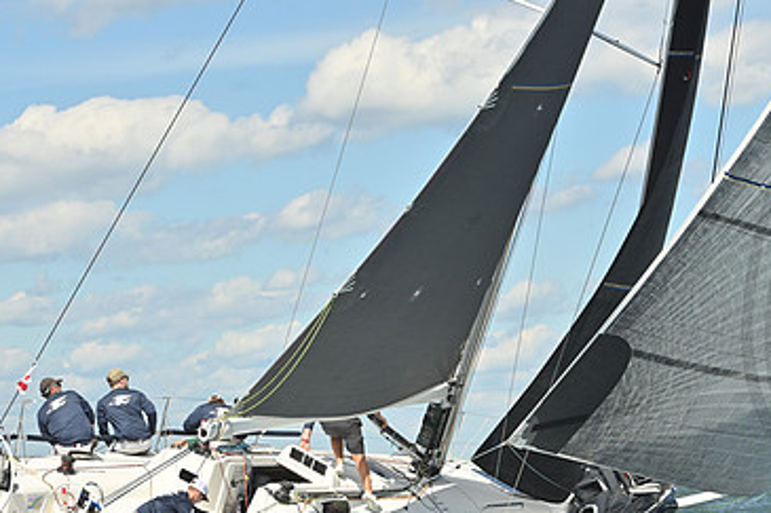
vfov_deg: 9.1
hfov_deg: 13.6
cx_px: 351
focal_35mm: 151
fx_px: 3232
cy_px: 354
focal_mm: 95
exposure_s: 1/1000
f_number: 9
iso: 250
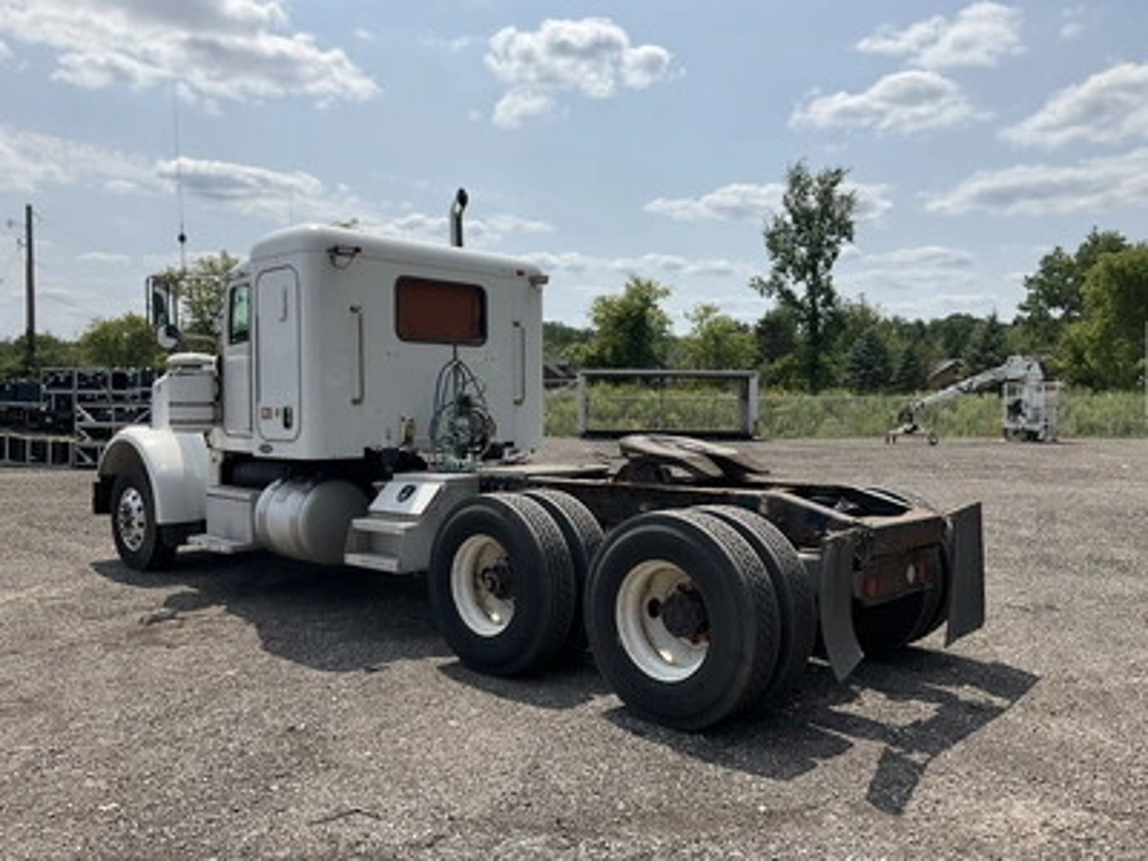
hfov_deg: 61.7
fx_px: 962
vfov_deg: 48.2
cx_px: 574
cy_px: 430
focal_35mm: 29
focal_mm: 3
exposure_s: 1/3125
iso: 25
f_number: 1.8
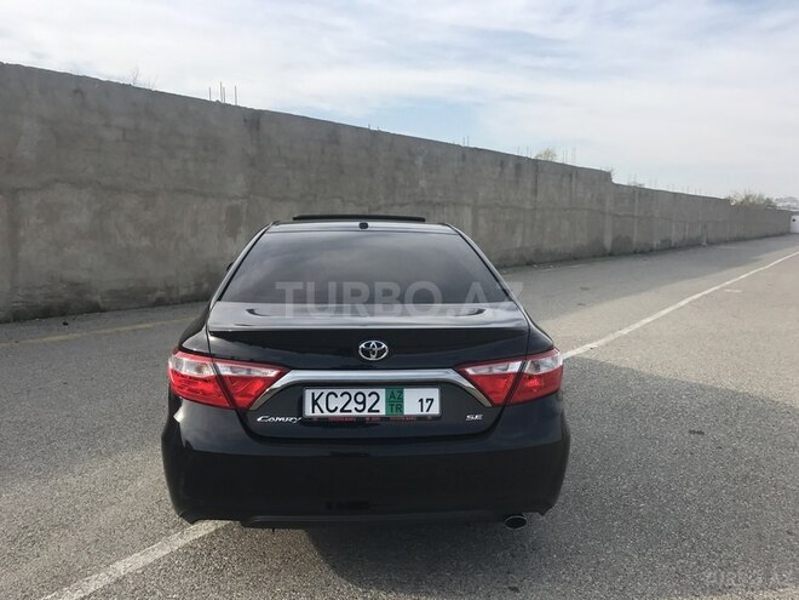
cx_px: 400
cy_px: 300
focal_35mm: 28
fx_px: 646
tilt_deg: -11.3
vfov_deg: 49.7
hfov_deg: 63.4
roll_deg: -0.5
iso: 20
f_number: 1.8
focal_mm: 3.99
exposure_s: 1/1570
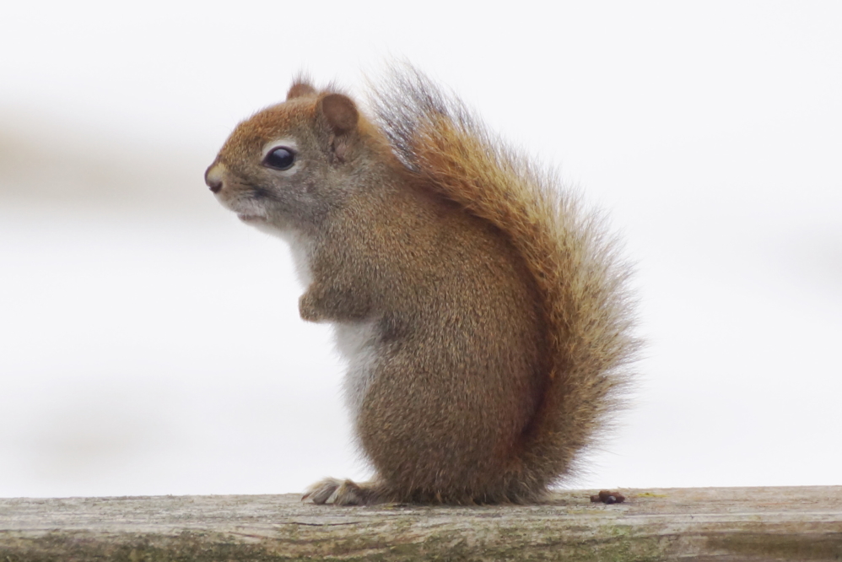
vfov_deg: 3.7
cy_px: 281
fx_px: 8773
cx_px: 421
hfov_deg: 5.5
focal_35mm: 375
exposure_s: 1/125
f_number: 6.3
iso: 400
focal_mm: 250
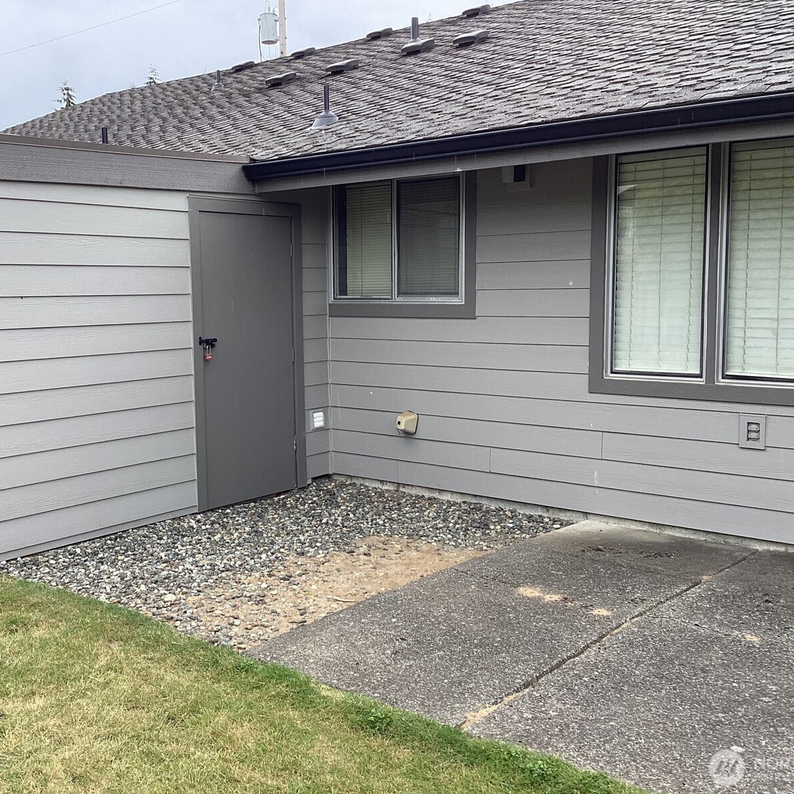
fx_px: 960
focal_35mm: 37
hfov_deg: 44.8
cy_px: 393
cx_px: 346
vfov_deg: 44.9
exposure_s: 1/272
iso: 25
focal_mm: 3.3
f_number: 2.4
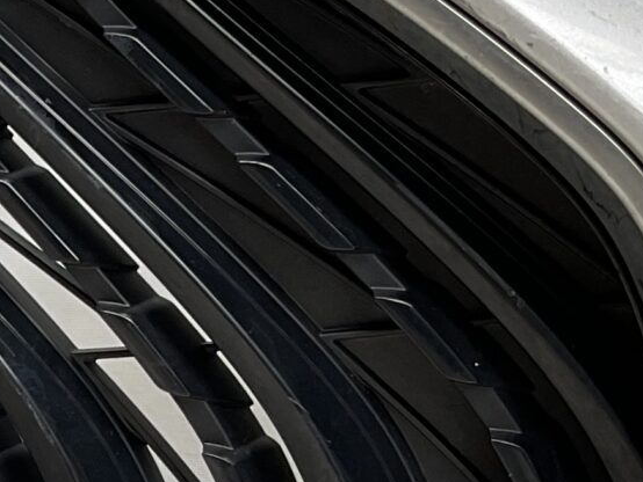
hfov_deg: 13.2
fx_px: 2490
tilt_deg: -5.3
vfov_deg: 10.9
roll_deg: -3.0
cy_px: 533
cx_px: -539
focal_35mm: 134
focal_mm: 3
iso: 16
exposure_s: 1/176
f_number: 1.8
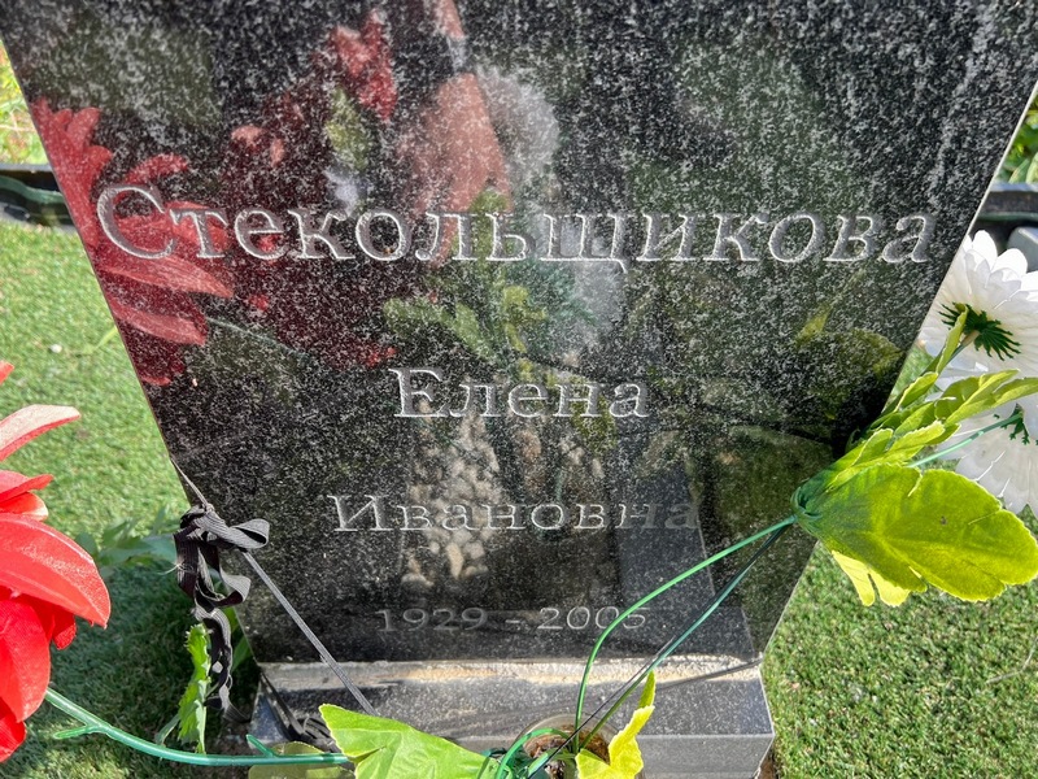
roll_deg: -0.8
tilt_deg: -40.5
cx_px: 519
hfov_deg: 67.3
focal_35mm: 26
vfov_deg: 53.1
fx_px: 780
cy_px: 390
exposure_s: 1/452
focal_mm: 5.7
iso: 50
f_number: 1.5
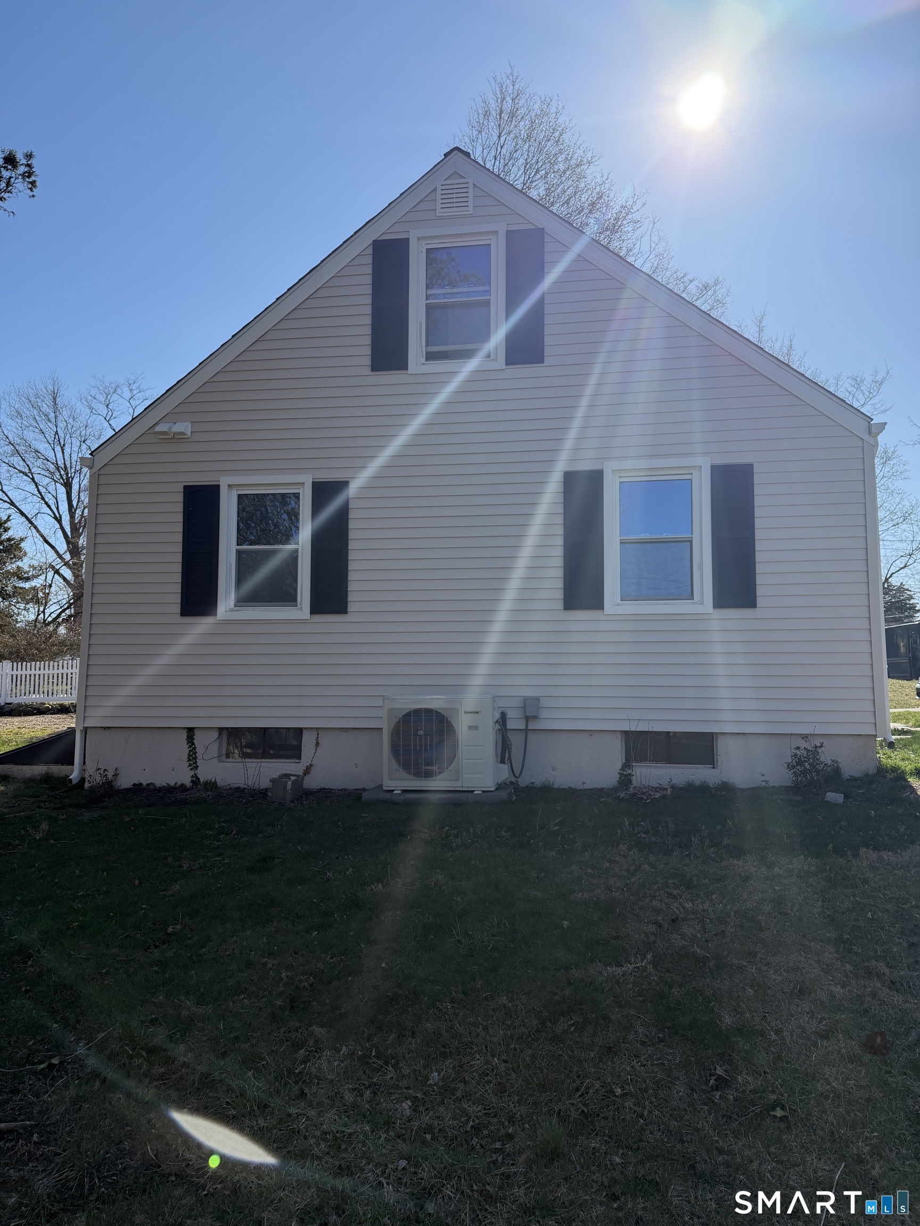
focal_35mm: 24
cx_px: 460
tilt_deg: +5.0
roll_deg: +0.7
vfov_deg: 71.6
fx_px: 850
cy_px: 613
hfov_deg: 56.8
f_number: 1.78
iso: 100
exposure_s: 1/5319
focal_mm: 6.76
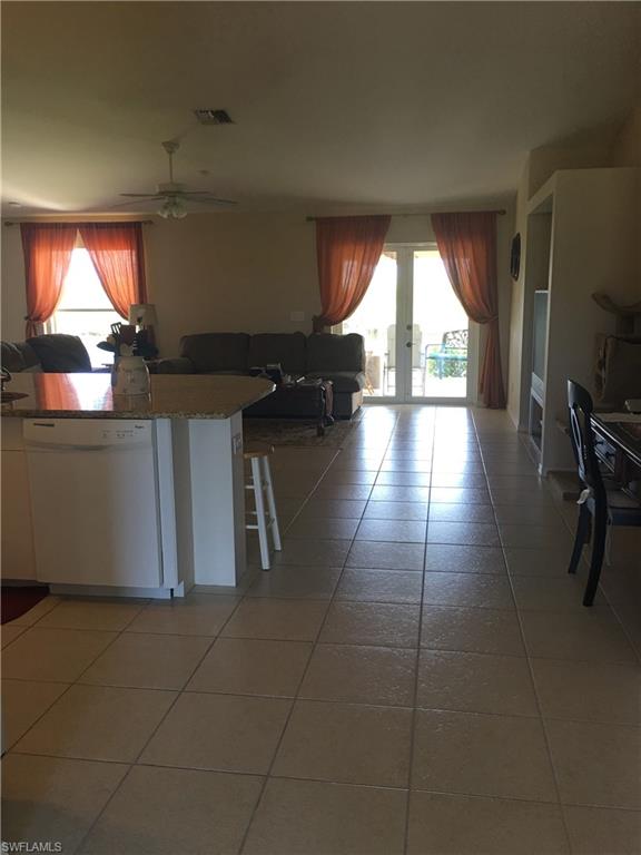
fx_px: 716
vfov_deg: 61.7
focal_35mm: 29
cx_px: 320
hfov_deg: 48.2
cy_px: 428
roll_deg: -0.2
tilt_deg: -9.2
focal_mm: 4.15
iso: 32
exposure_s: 1/30
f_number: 2.2
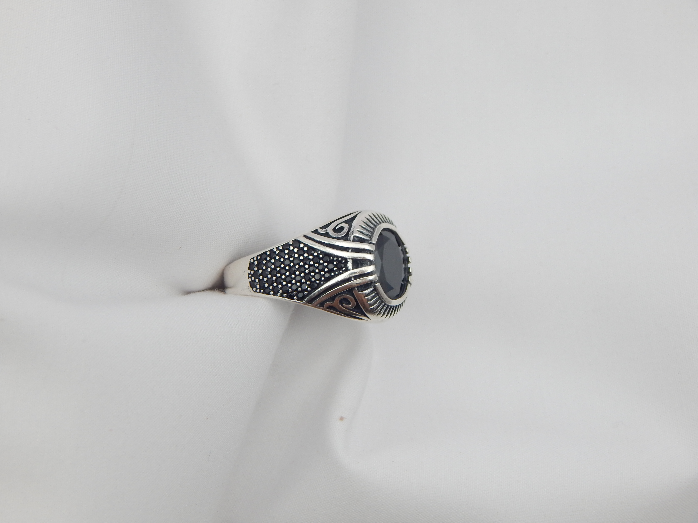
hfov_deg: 18.9
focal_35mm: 104
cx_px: 349
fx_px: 2097
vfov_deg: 14.2
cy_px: 262
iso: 125
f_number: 4.5
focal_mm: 18.7
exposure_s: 1/80
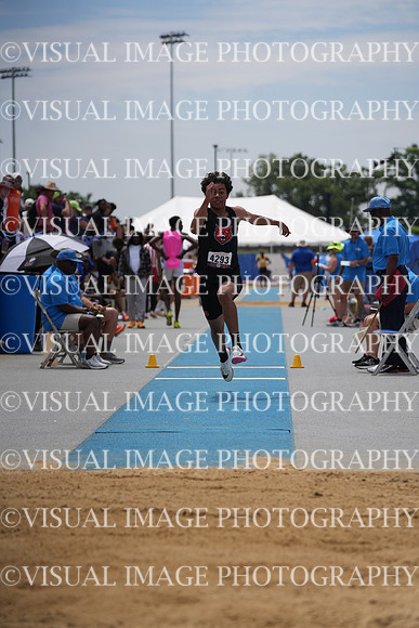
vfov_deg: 15.4
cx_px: 210
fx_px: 2320
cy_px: 314
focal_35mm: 133
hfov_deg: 10.3
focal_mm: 133
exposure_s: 1/8000
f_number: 4
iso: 320
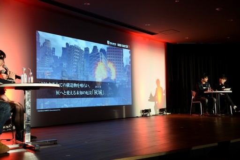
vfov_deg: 30.5
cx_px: 120
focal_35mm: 44
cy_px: 80
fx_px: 293
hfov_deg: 44.5
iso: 640
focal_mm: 44
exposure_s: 1/30
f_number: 4.2
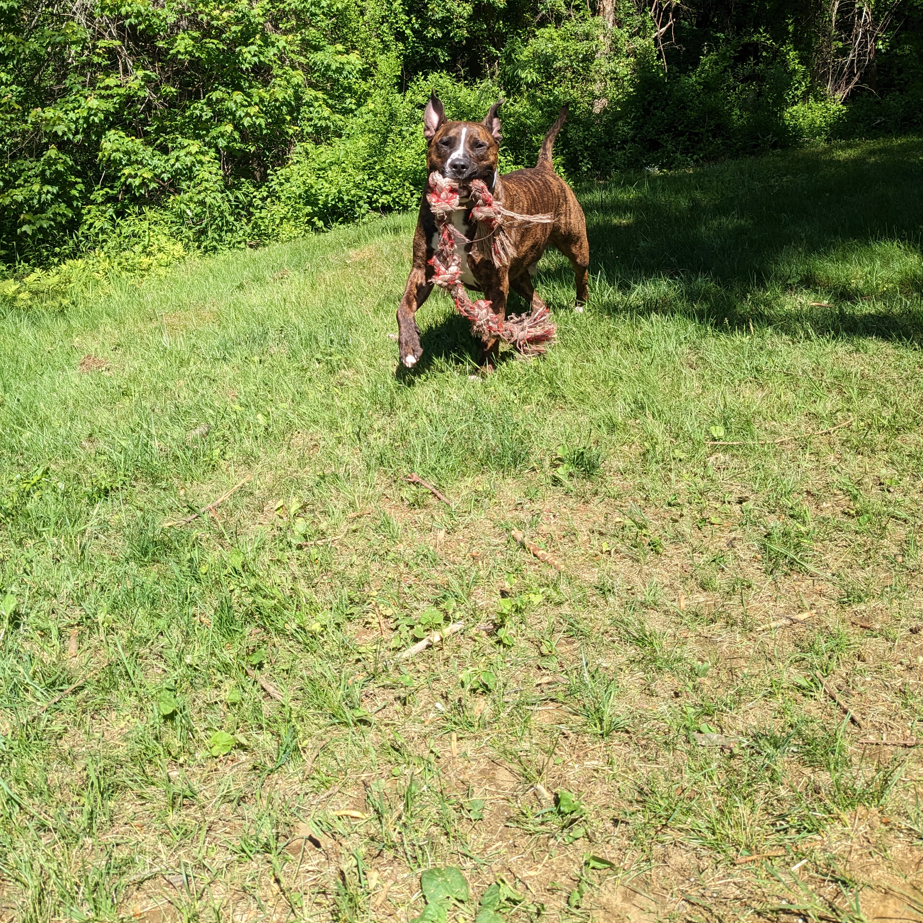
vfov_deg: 50.2
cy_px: 308
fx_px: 965
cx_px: 463
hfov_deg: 51.1
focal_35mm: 32
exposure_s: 1/1232
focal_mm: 4.38
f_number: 1.73
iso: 51
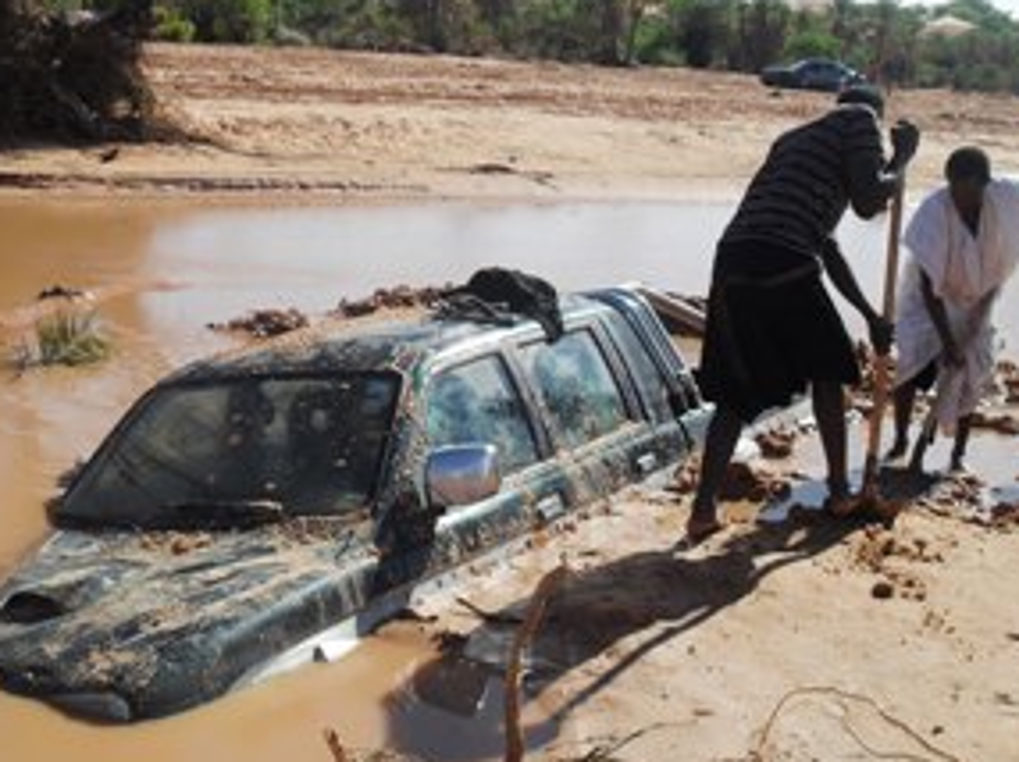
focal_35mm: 49
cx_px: 413
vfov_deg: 29.6
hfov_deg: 38.8
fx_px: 1441
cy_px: 399
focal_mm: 6.2
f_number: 8.9
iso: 100
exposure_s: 1/250
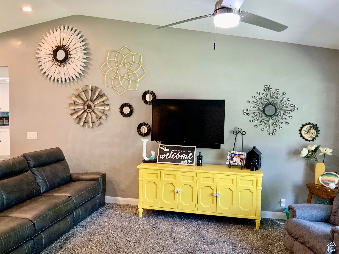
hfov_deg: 61.7
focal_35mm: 29
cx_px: 170
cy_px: 127
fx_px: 284
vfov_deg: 48.2
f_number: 1.8
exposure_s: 1/60
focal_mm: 3
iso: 125
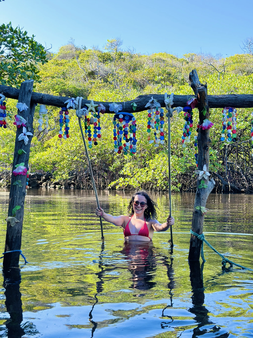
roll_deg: -1.3
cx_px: 126
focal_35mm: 48
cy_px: 169
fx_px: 468
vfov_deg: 39.7
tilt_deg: +1.7
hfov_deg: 30.3
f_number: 1.78
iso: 80
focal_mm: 6.86
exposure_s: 1/903
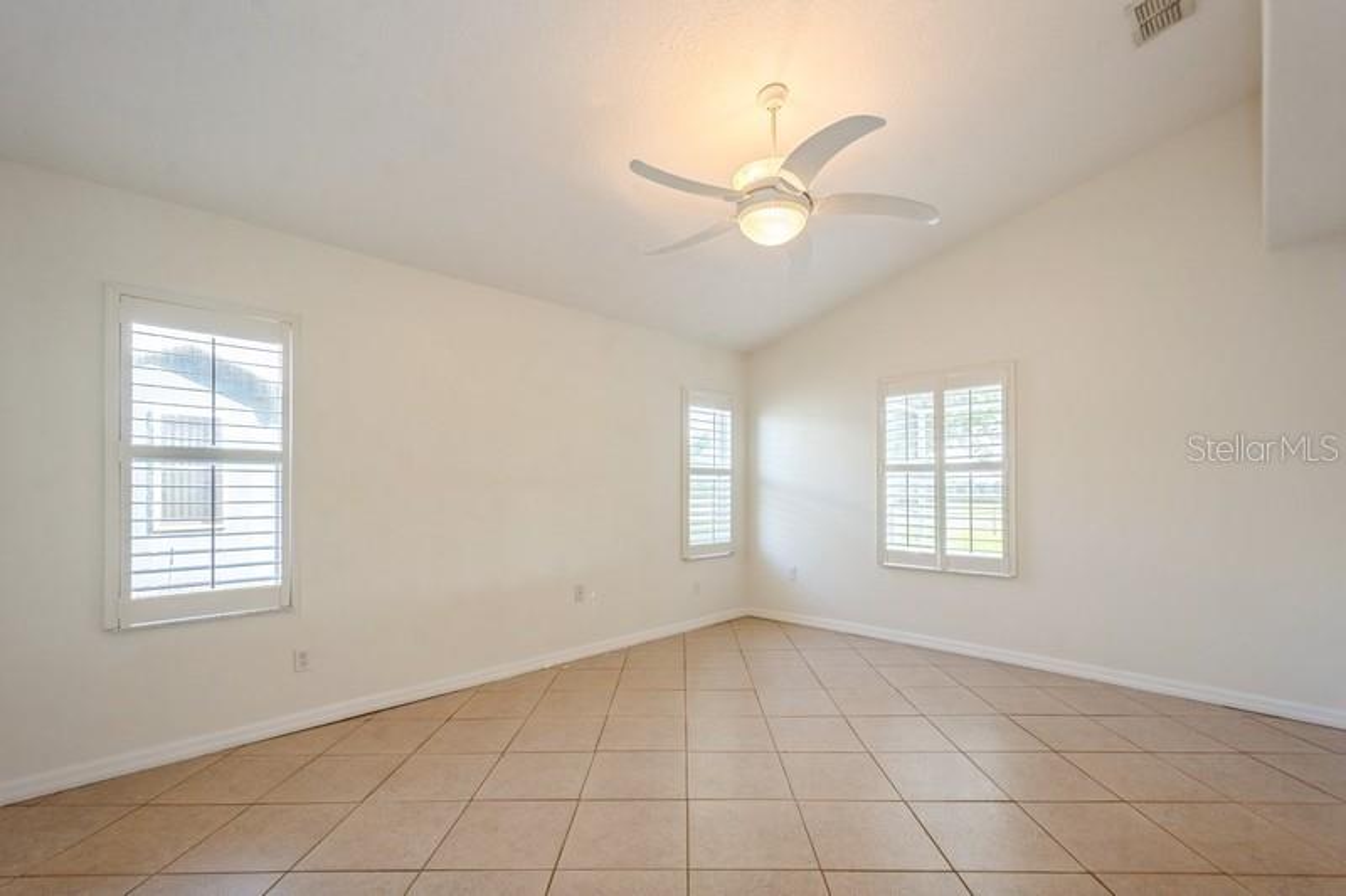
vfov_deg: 77.3
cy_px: 448
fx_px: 561
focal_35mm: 15
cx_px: 673
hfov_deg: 100.4
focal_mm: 10
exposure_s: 1/20
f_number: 8
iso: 200
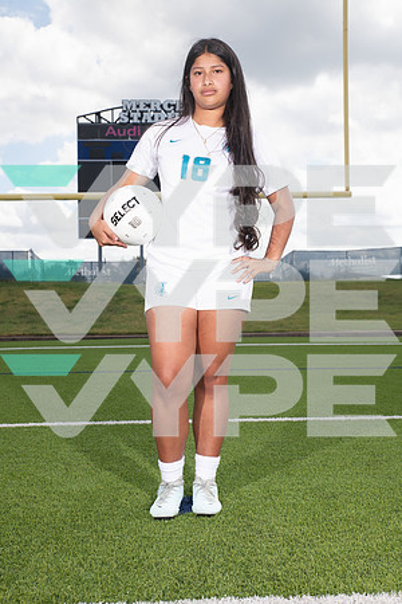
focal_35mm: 42
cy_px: 302
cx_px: 201
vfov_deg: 46.4
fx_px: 703
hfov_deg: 31.9
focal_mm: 42
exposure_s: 1/400
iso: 125
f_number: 7.1
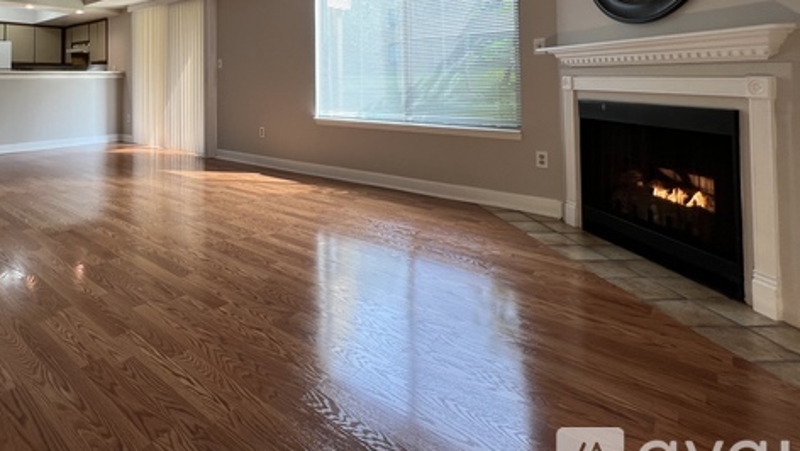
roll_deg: +0.7
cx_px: 265
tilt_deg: +0.0
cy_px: 71
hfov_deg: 83.6
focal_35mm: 20
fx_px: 424
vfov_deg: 51.3
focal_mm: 1.57
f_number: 1.8
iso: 40
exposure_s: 1/120
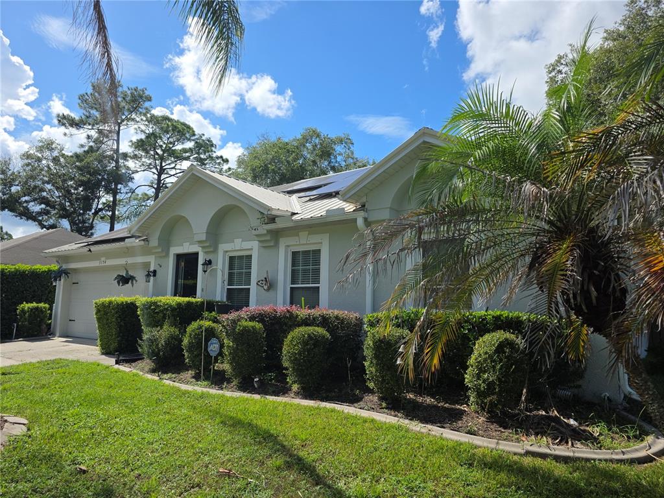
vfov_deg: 58.9
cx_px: 332
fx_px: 441
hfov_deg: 73.9
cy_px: 249
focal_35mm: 23
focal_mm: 6.3
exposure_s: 1/6809
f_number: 1.7
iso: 80
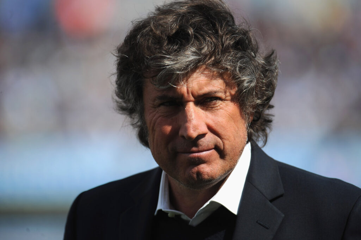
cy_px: 120
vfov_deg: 3.3
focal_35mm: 420
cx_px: 180
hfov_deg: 4.9
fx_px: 4208
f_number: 4
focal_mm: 420
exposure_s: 1/1600
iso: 100
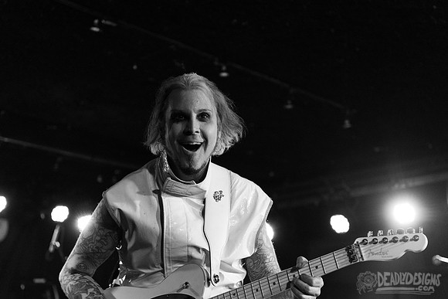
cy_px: 150
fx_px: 772
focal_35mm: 62
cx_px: 224
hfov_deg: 32.4
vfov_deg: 21.9
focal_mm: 62
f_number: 3.5
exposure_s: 1/200
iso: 2000
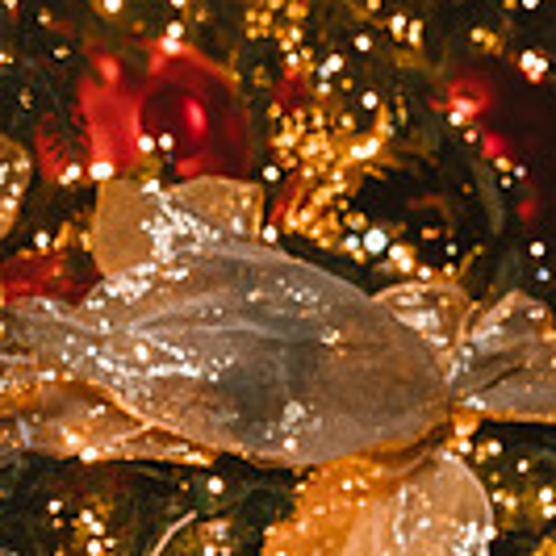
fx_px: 2090
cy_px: 692
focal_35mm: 115
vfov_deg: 14.6
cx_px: 656
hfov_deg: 14.7
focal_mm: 31
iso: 400
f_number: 3.5
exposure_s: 1/25
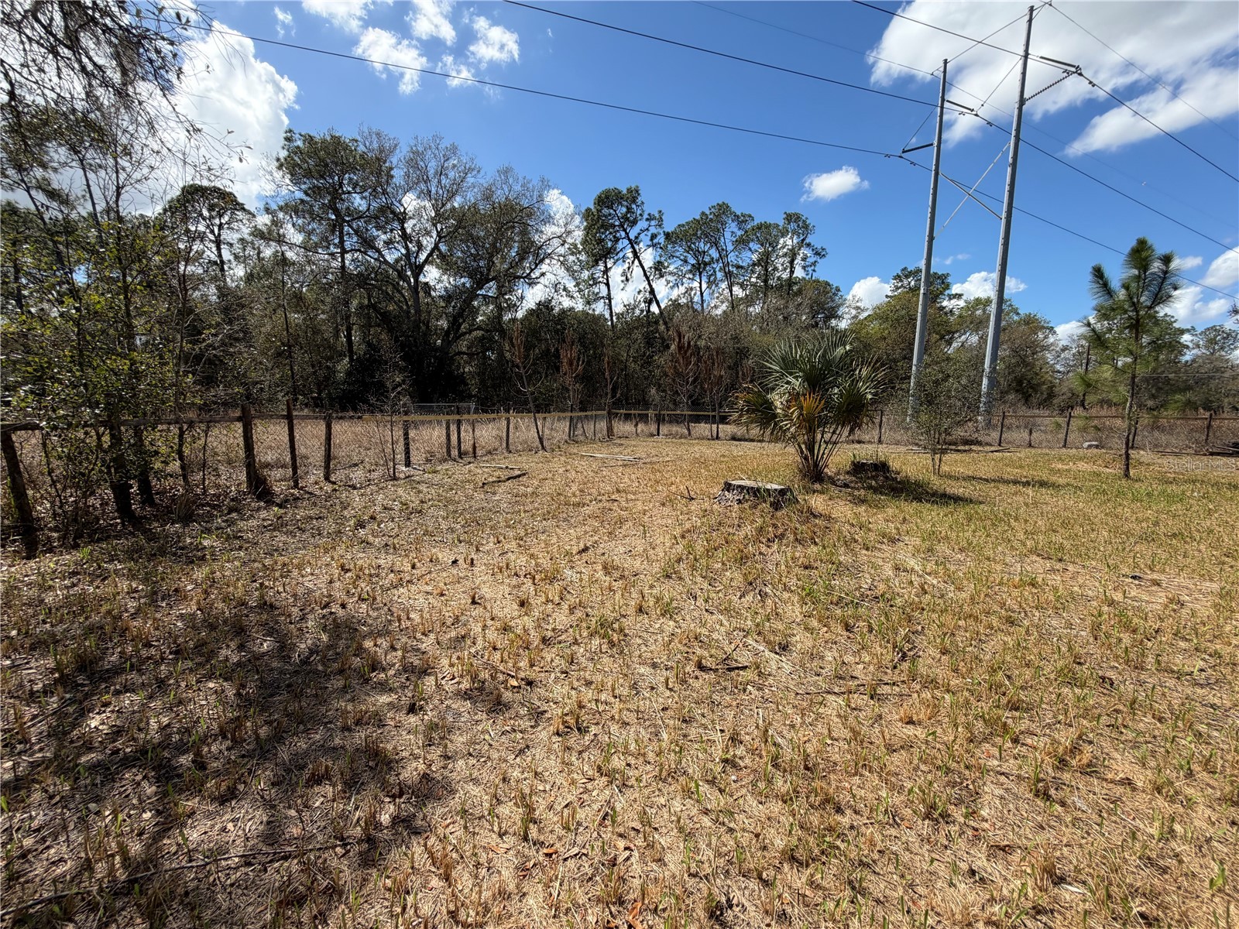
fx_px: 501
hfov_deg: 102.1
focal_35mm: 14
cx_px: 620
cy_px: 464
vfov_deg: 85.7
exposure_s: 1/809
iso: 20
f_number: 2.2
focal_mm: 2.22
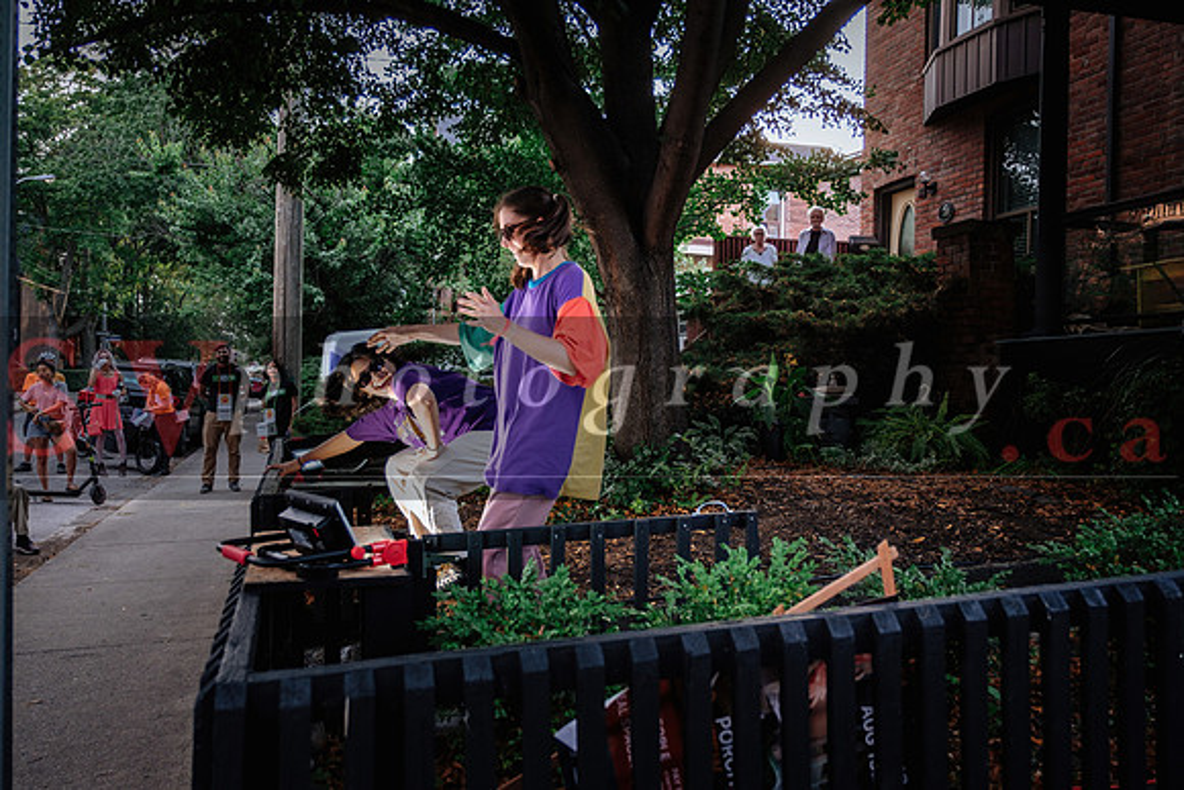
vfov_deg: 45.0
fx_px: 954
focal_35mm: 29
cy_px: 395
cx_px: 592
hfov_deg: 63.6
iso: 400
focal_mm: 19.4
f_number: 2.8
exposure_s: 1/250
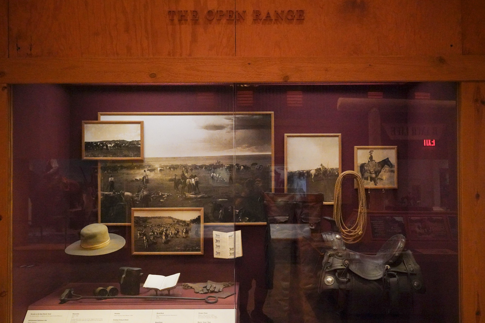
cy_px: 162
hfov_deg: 58.7
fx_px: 431
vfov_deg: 41.1
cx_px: 242
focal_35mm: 32
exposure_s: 1/100
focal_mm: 32
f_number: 4.5
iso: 16000
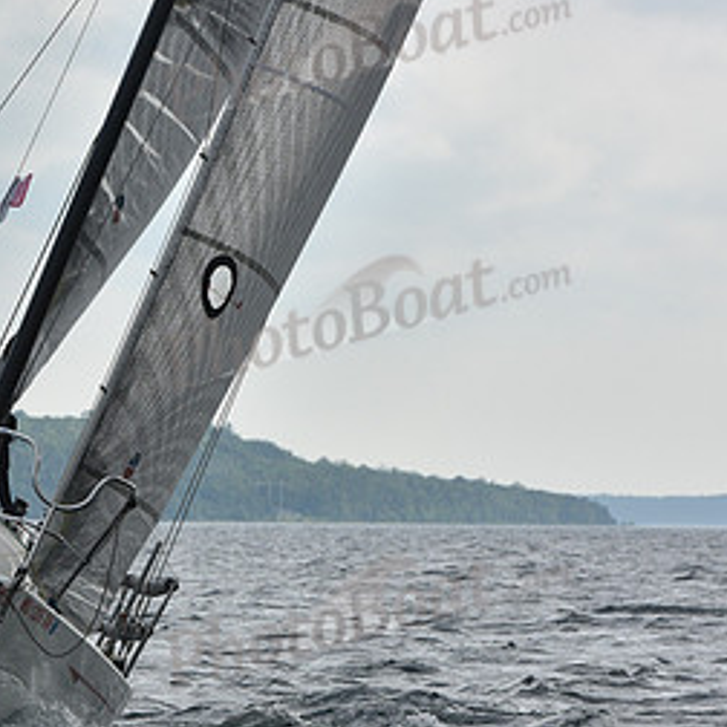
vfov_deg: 4.5
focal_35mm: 391
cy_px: 506
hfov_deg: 4.5
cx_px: 17
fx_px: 9291
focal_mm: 200
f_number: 13
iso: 400
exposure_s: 1/800
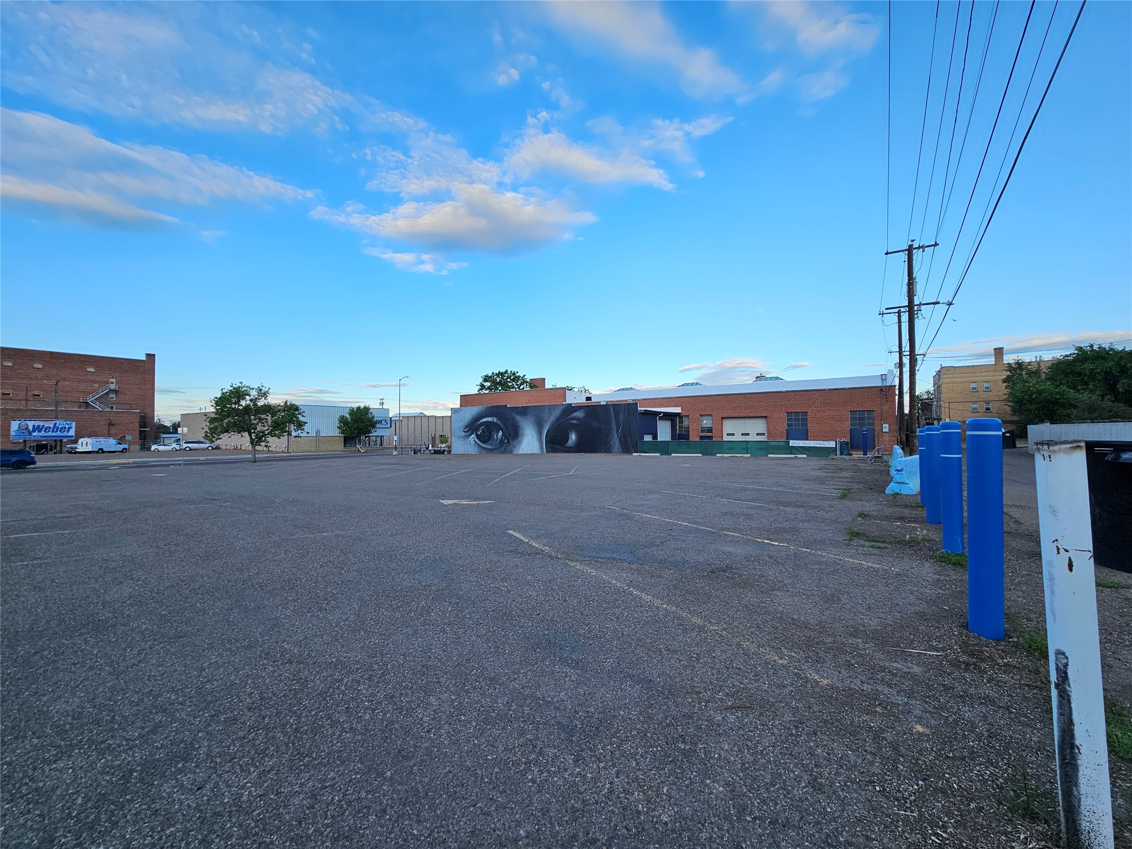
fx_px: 425
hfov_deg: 106.2
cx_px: 566
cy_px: 424
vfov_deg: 89.9
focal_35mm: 13
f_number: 2.2
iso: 50
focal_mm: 2.2
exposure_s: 1/471
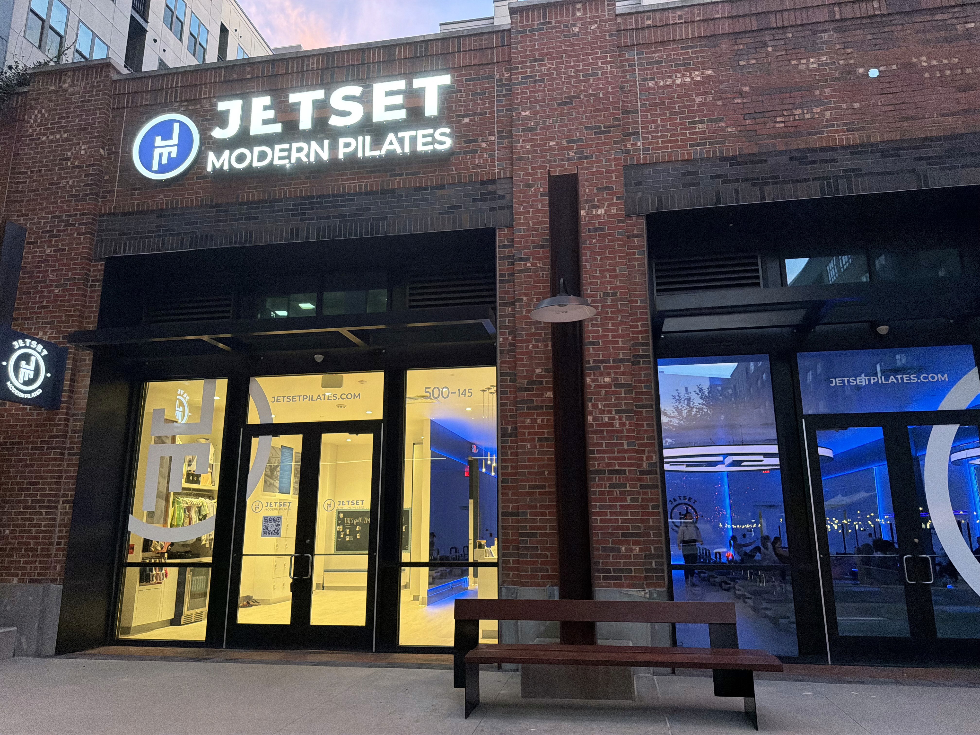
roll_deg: +0.0
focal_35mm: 24
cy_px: 368
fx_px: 679
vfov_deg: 56.8
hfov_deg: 71.6
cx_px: 490
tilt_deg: +12.3
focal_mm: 6.76
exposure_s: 1/120
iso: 1000
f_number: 1.78
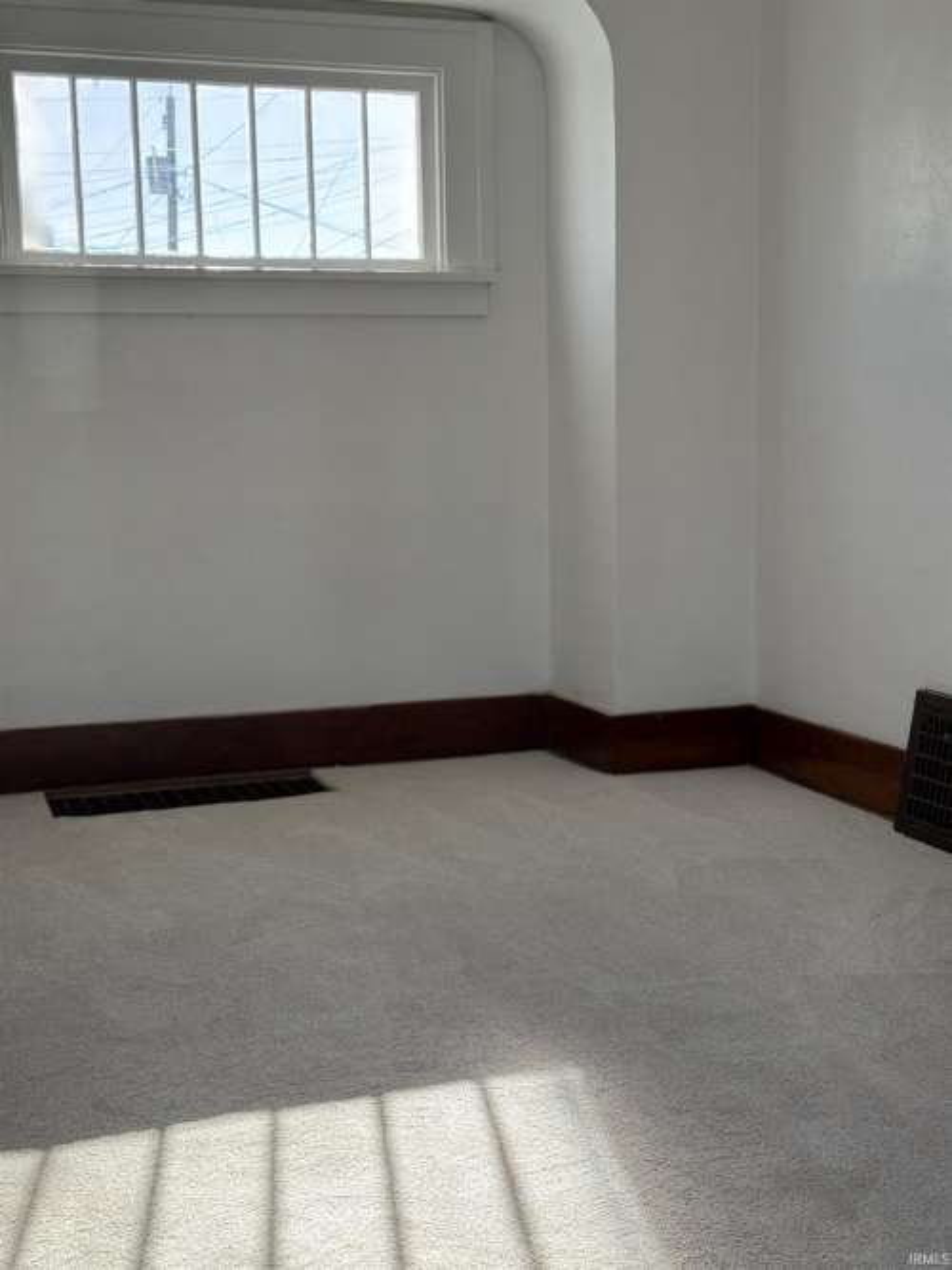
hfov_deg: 30.3
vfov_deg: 39.7
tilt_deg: -6.5
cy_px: 635
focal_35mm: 48
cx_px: 476
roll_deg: +0.3
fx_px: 1761
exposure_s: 1/392
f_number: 1.78
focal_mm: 6.76
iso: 64
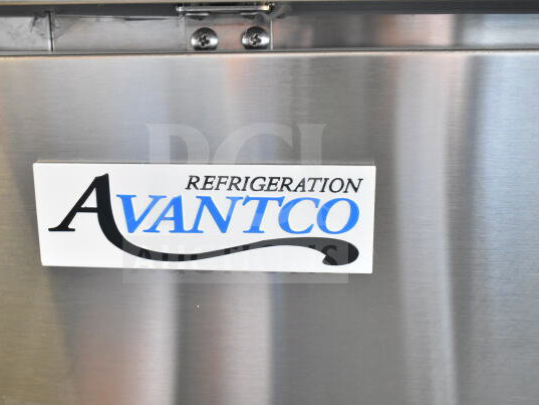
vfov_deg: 30.6
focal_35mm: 48
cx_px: 235
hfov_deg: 39.9
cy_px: 204
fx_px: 741
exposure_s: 1/50
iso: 3600
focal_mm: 29
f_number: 4.2
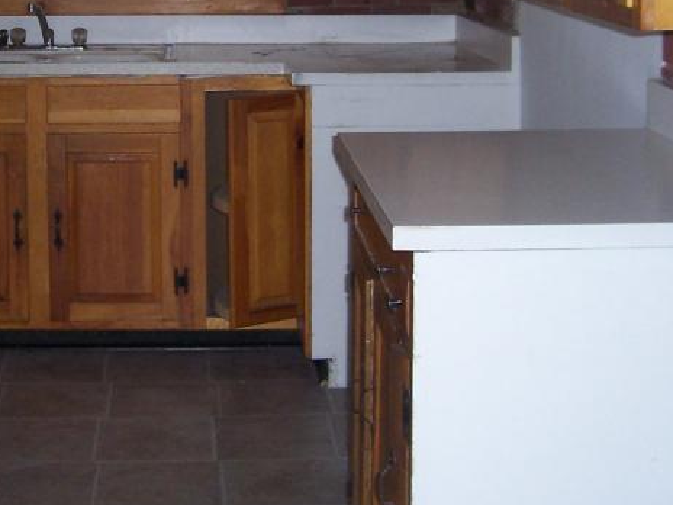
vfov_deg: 19.2
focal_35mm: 75
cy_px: 30
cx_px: 152
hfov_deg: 25.6
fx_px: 1458
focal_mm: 5.6
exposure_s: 1/60
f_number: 2.7
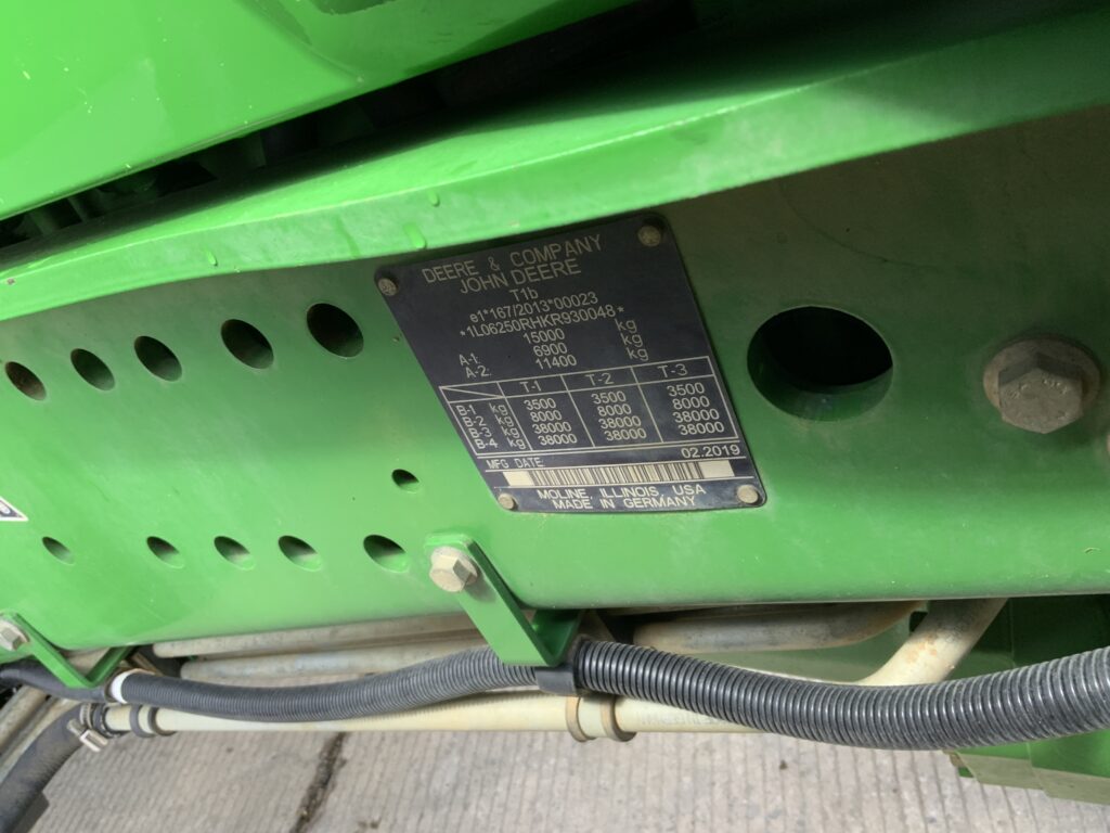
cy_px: 416
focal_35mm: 29
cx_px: 555
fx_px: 930
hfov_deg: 61.7
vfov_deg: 48.2
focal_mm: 3
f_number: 1.8
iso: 50
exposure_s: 1/122
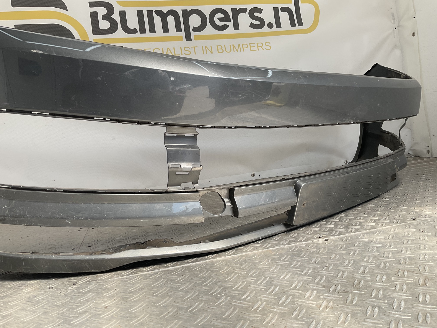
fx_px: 366
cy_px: 164
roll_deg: +5.9
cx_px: 218
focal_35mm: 29
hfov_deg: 61.7
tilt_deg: -4.1
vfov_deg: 48.2
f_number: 1.8
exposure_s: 1/428
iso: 16
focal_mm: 3
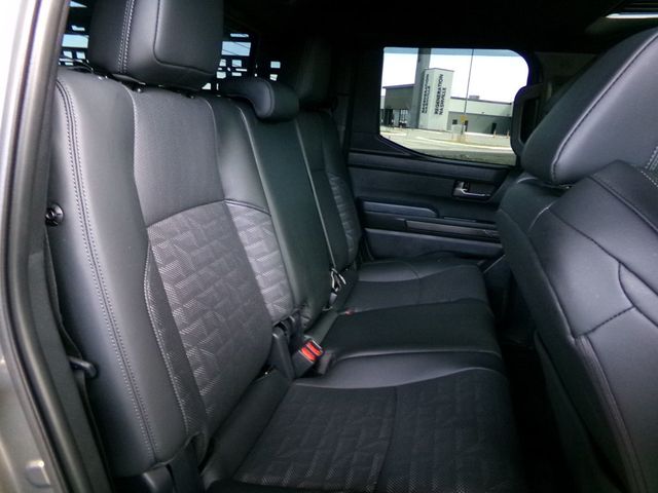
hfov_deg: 71.6
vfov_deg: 56.8
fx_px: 456
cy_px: 246
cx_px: 329
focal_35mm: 24
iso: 800
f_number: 3.7
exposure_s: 1/60
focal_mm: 4.3
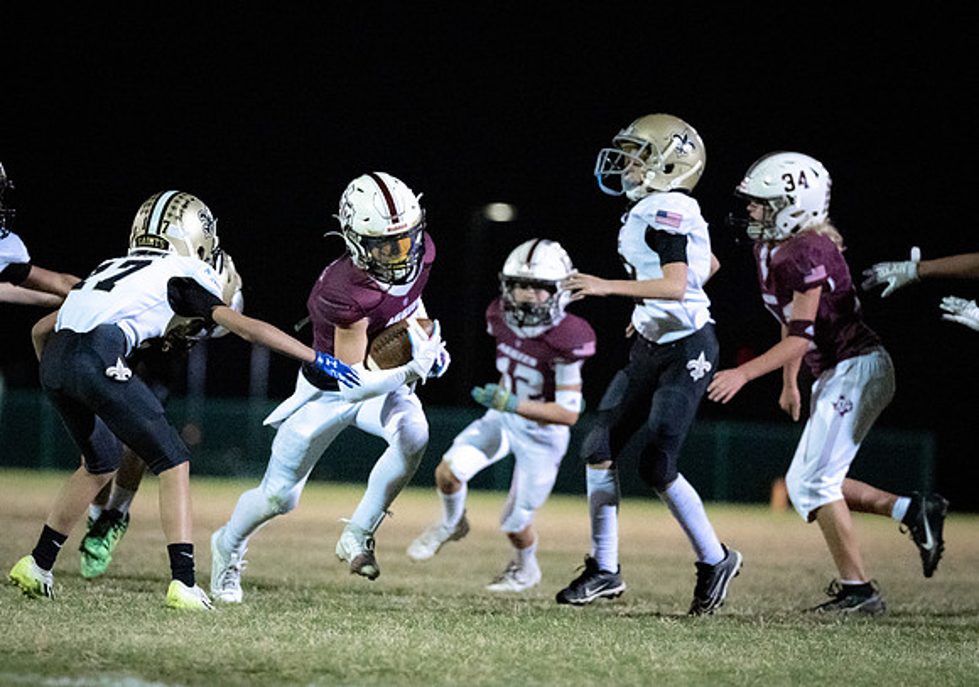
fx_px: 9037
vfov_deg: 4.4
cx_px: 362
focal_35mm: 327
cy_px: 363
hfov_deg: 6.2
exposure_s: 1/1000
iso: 20000
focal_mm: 200
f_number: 2.8
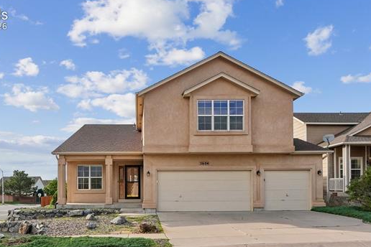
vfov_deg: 41.4
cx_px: 150
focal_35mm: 32
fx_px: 326
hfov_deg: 58.9
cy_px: 143
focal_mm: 17
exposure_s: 1/1600
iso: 800
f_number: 8
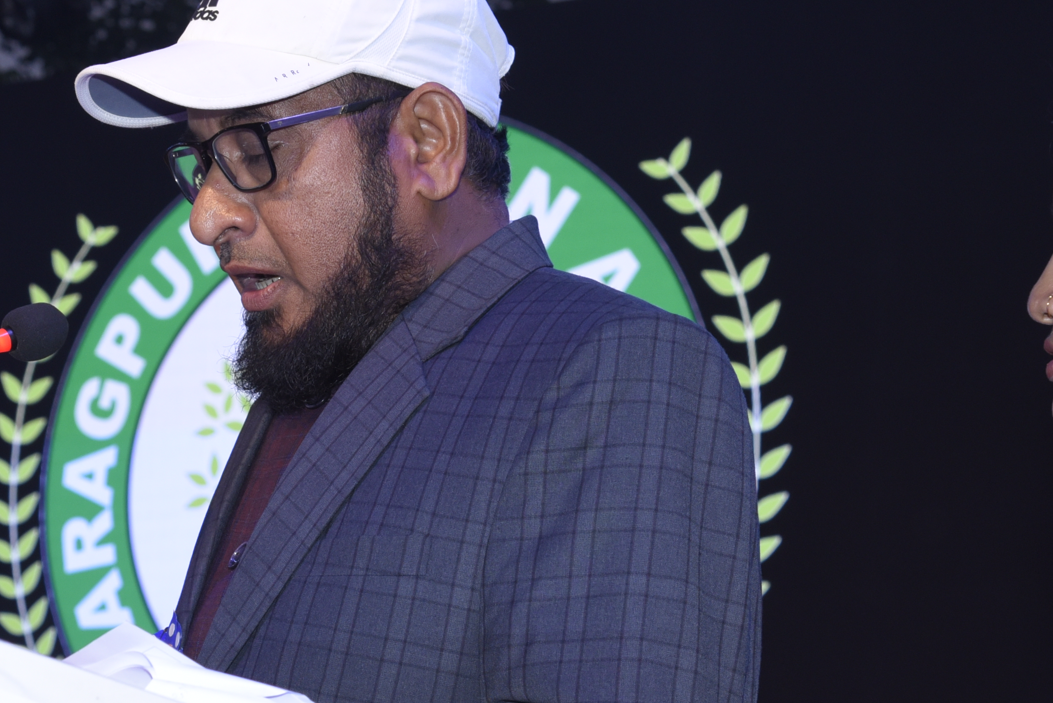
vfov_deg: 11.2
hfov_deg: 16.8
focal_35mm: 122
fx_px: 3570
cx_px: 444
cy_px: 562
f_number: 6.3
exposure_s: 1/125
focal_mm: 52
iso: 800
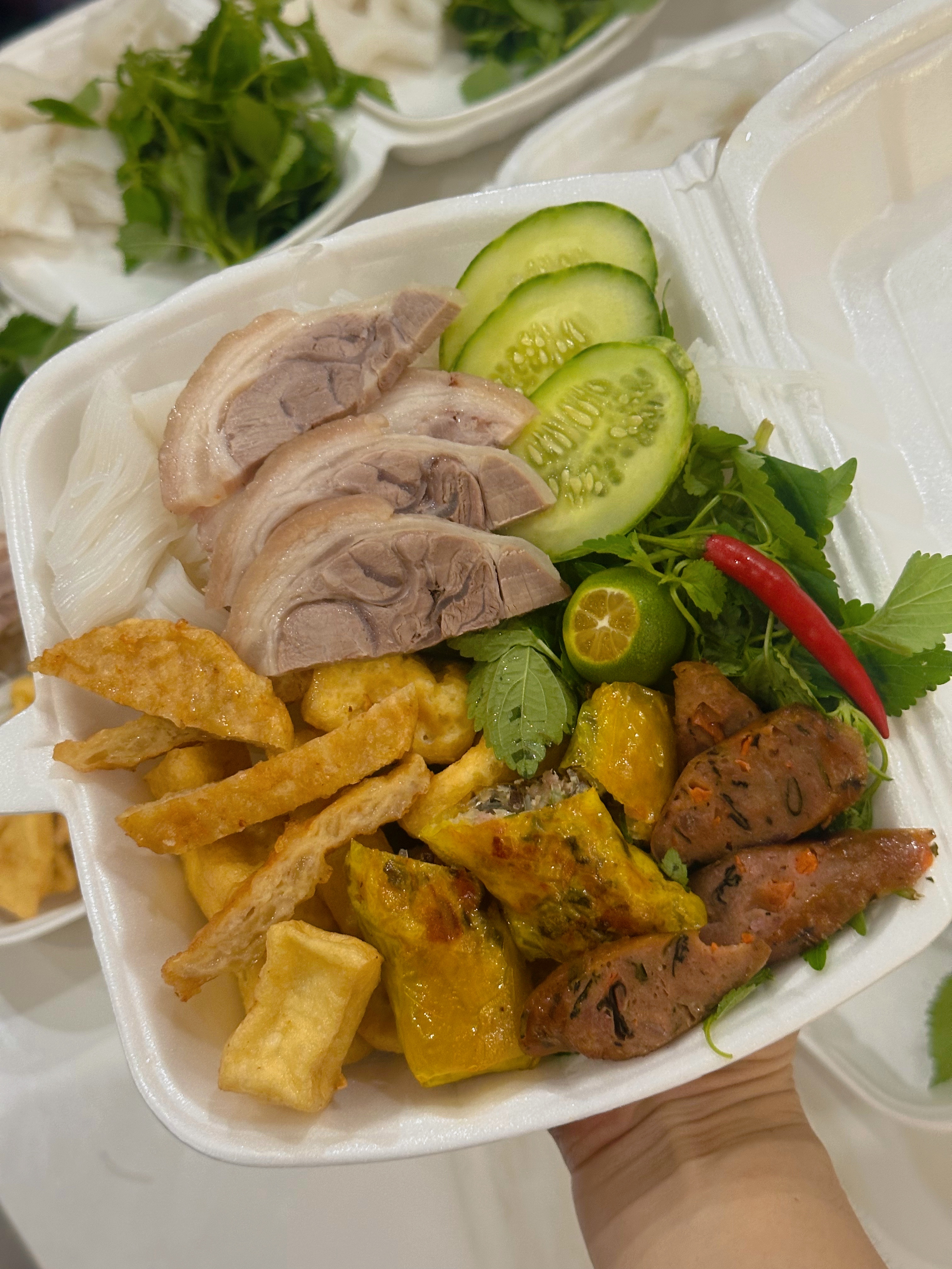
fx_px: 1760
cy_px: 634
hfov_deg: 30.3
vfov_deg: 39.7
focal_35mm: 48
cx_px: 476
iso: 200
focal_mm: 6.86
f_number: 1.78
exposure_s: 1/50
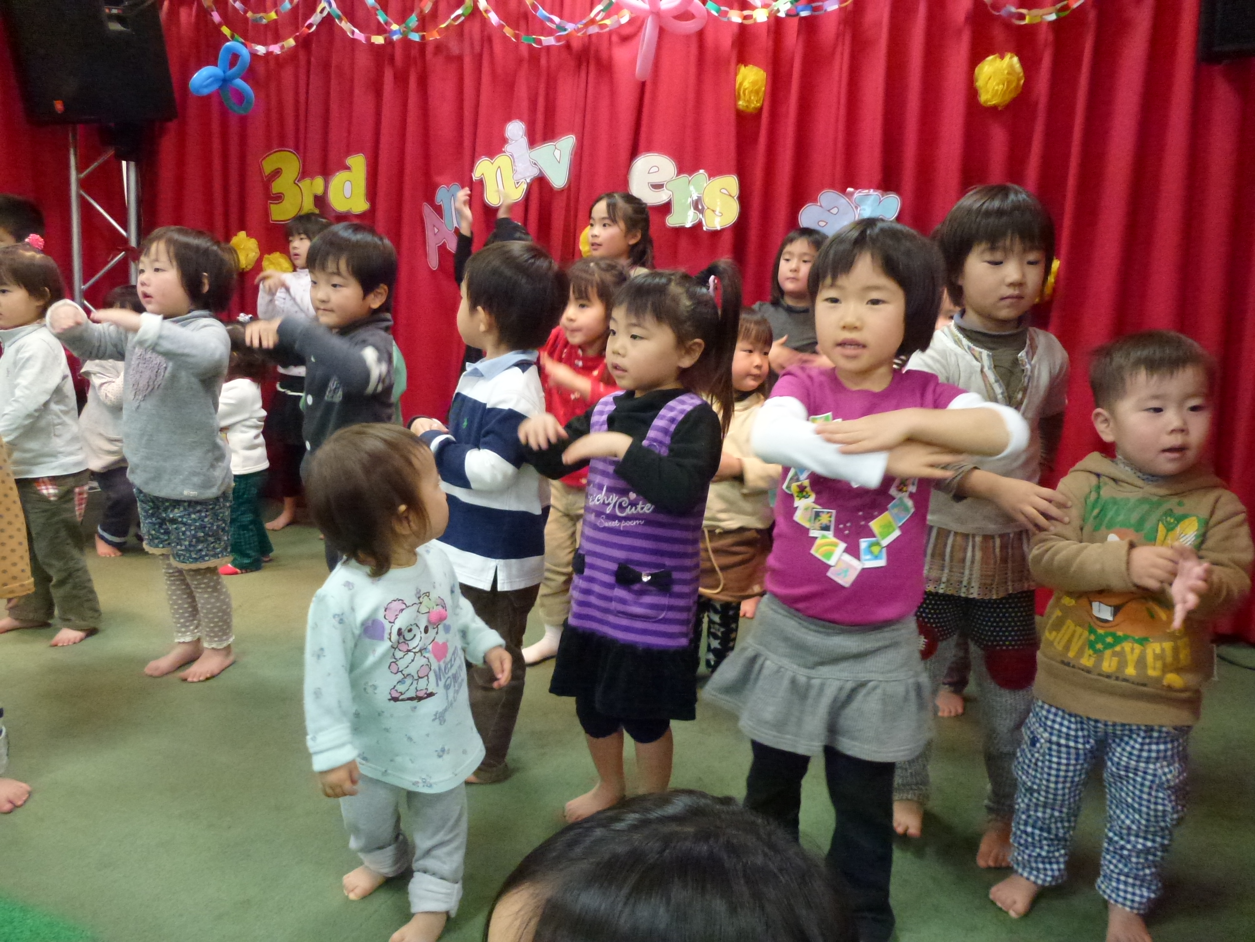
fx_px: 870
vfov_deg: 56.8
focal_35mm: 24
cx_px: 628
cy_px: 471
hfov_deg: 71.6
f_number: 3.3
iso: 800
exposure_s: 1/60
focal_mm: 4.3
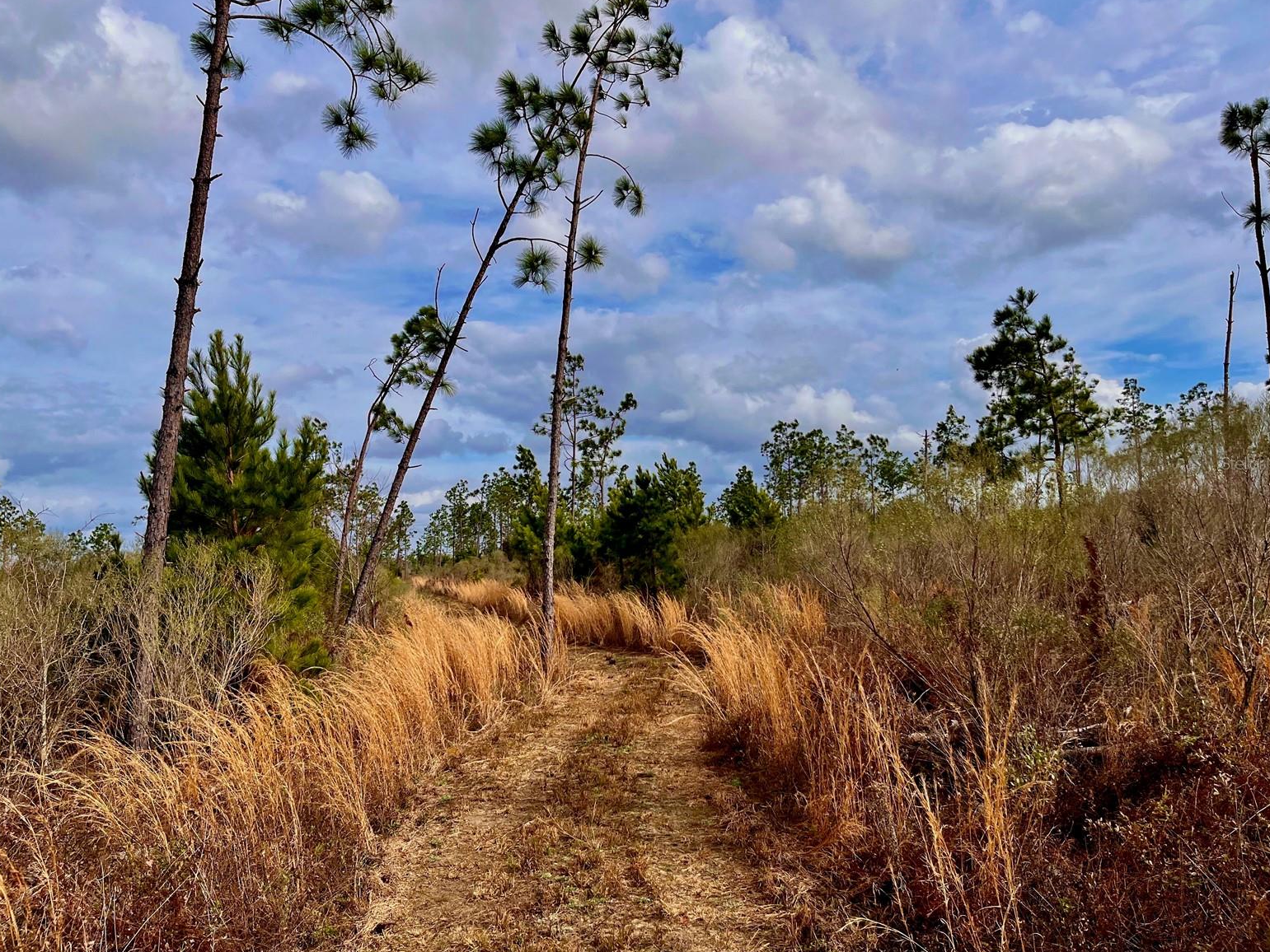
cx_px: 640
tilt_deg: +5.0
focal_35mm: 27
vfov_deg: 51.4
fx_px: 991
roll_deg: -1.1
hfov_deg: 65.3
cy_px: 463
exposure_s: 1/5556
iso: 50
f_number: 1.6
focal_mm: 5.1
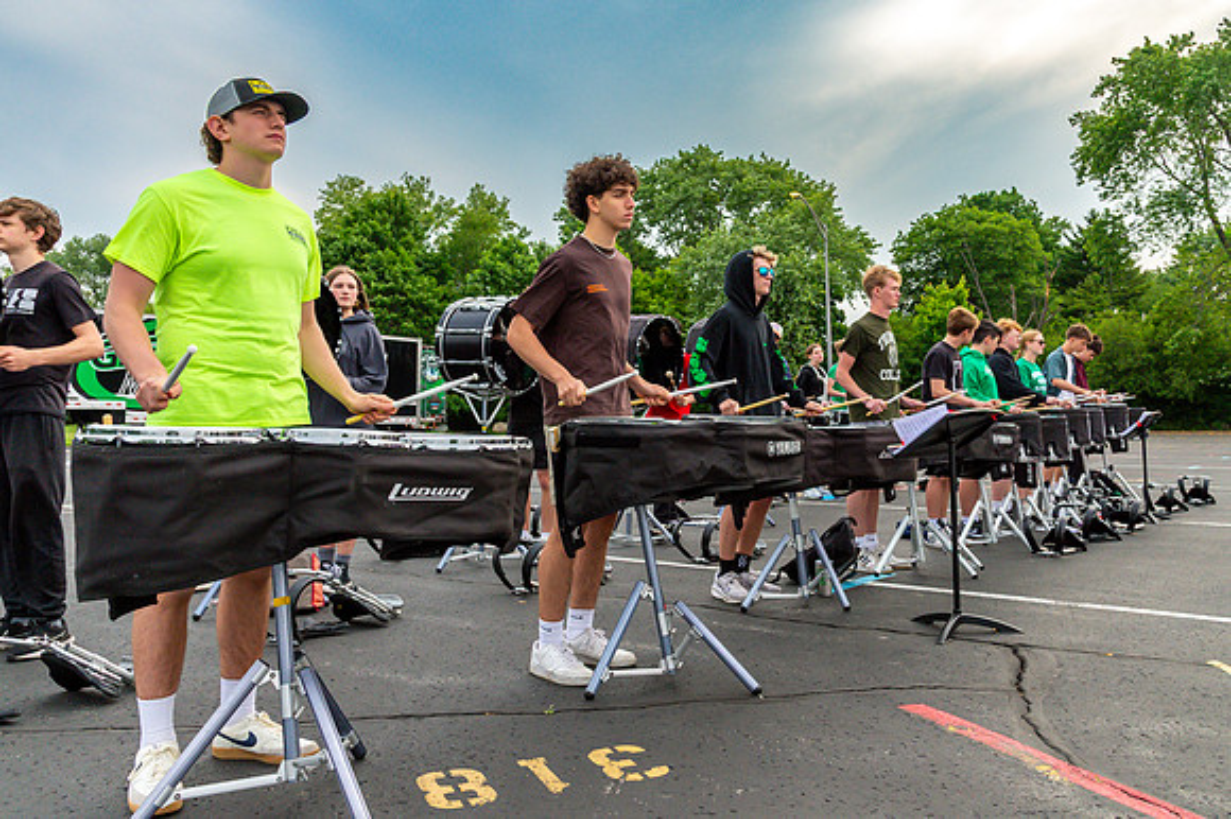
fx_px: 1009
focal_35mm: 30
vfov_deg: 44.0
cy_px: 325
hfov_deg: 62.8
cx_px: 633
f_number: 8
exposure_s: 1/1250
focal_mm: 24
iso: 1250
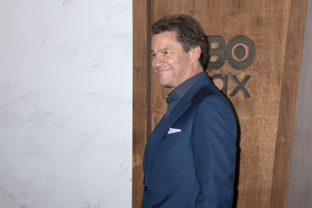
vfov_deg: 26.0
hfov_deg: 38.2
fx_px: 450
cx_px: 156
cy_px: 104
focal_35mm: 52
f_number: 6.3
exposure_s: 1/200
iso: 640
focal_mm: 52
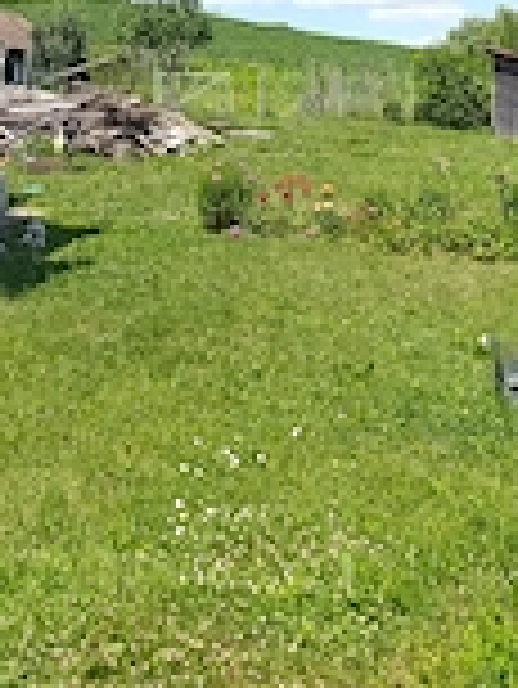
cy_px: -117
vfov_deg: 28.4
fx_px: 1195
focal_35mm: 60
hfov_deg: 24.0
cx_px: 95
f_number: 1.6
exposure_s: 1/413
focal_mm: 6.14
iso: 50
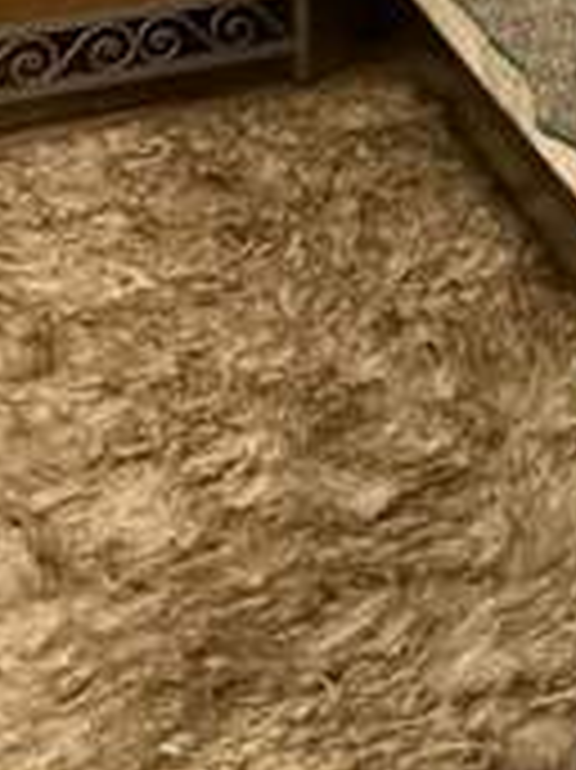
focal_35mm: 90
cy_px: -482
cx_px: 1004
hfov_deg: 14.6
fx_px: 1999
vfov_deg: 18.5
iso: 640
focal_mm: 6.86
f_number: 1.78
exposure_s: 1/40
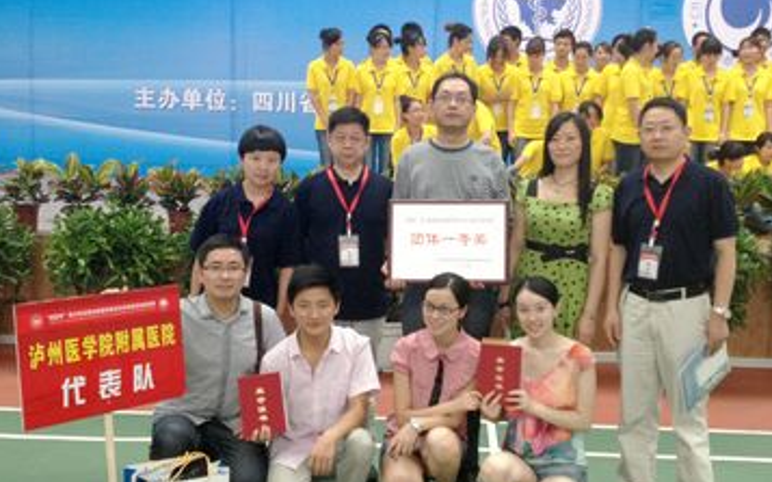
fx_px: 1094
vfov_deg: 24.9
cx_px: 420
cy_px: 224
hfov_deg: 38.8
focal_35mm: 52
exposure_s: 1/20
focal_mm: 4.28
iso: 100
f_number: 2.4
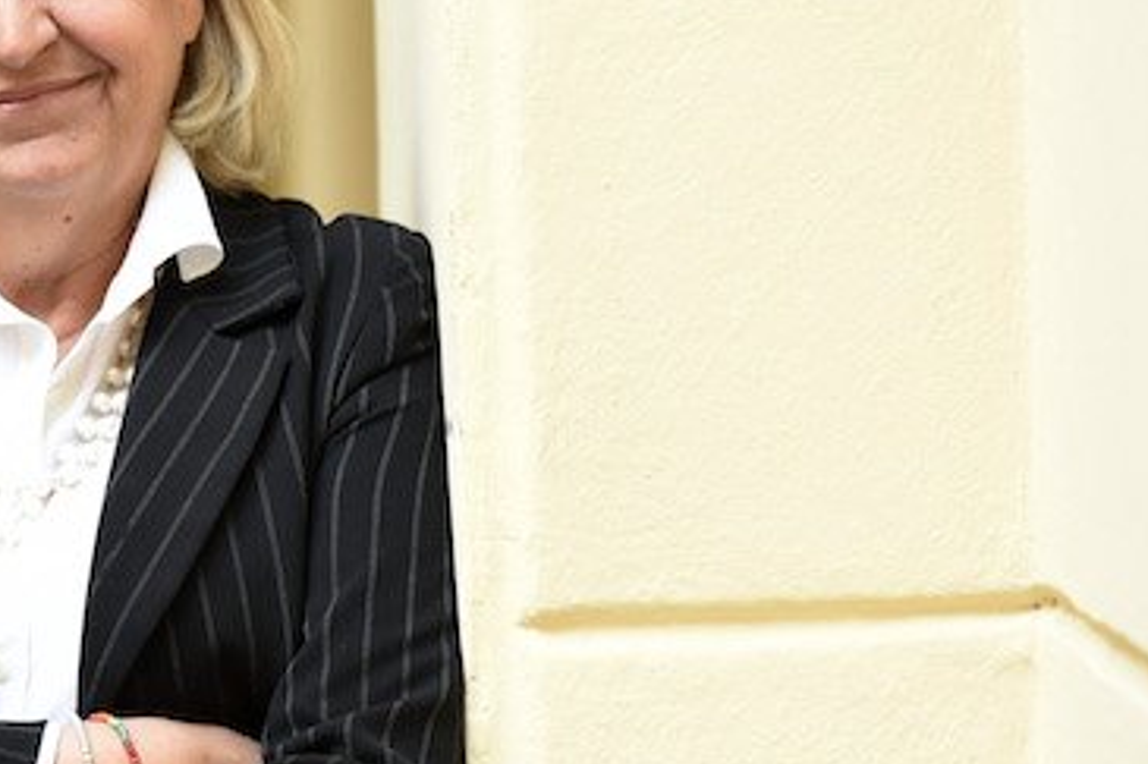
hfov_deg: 6.9
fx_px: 9498
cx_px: 46
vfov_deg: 4.6
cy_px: 402
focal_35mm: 298
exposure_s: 1/160
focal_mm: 145
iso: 1600
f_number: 5
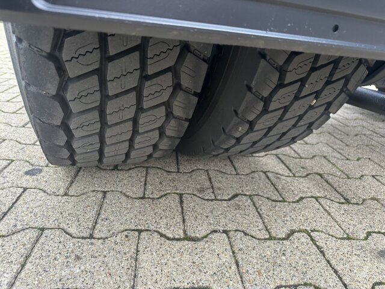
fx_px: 267
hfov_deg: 71.6
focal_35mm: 24
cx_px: 192
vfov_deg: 56.8
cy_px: 144
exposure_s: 1/91
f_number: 1.78
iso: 250
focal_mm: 6.86
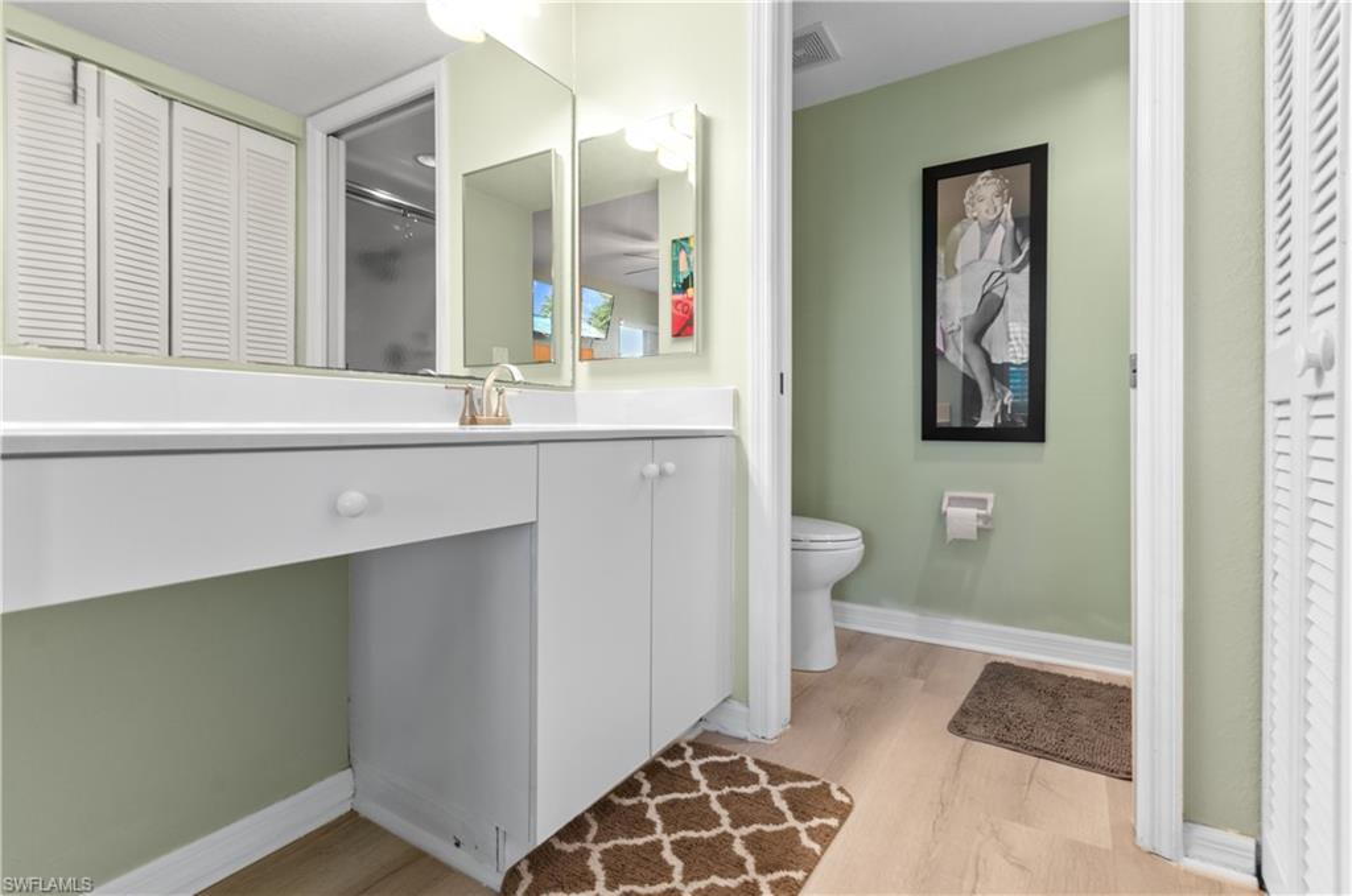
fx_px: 562
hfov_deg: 100.5
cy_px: 448
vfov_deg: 77.1
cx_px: 676
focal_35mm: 15
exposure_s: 1/2
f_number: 8
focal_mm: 10
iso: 200
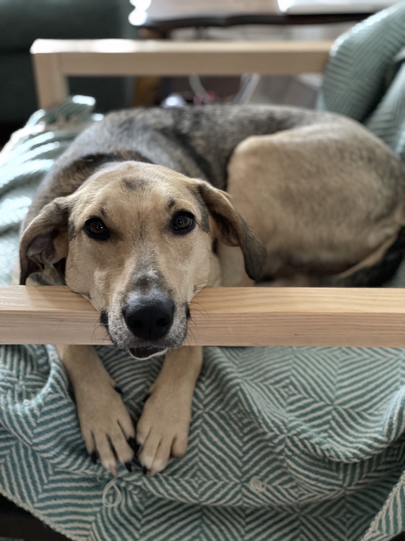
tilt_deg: -32.7
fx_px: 811
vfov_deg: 36.8
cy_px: 270
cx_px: 202
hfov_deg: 28.0
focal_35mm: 52
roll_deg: +1.5
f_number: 2
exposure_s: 1/17
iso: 400
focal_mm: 6
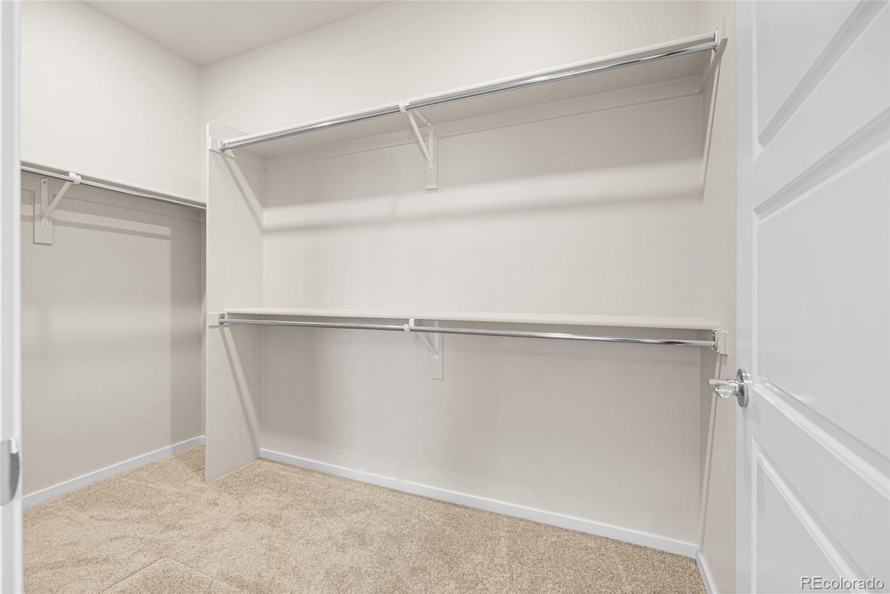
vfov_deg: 73.8
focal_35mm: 16
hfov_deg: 96.7
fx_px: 396
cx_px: 445
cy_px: 297
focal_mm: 16
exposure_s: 1
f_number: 8
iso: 200
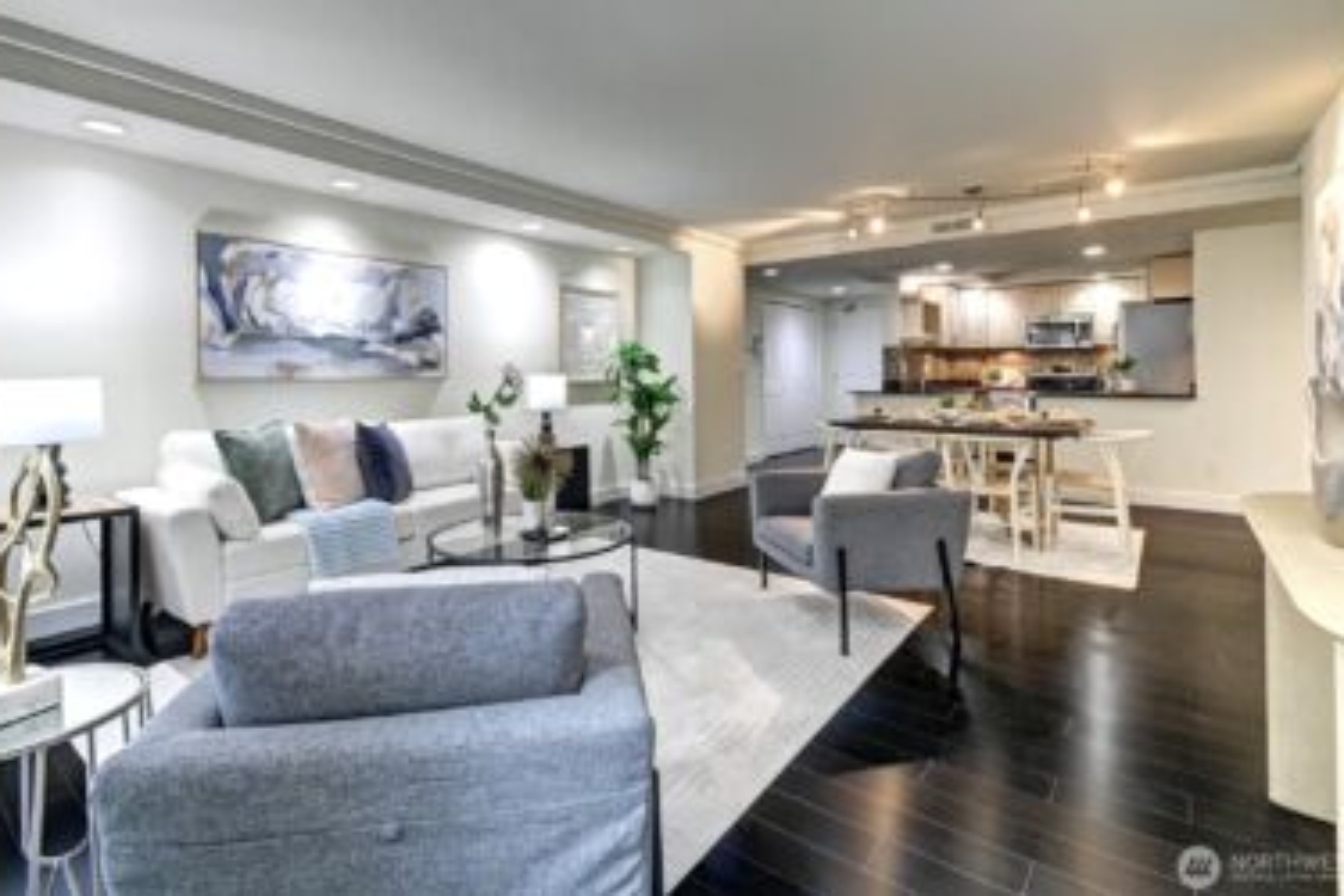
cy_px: 421
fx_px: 597
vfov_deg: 73.7
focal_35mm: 16
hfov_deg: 96.7
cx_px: 667
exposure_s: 1/8
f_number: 11
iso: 3200
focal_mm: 10
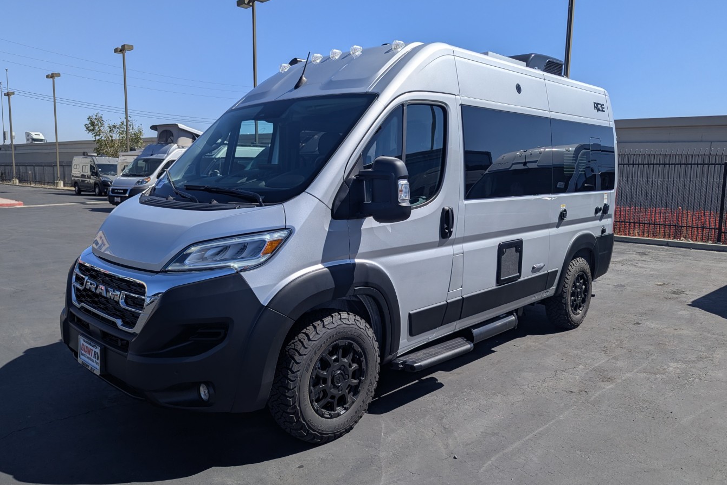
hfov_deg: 69.4
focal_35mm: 26
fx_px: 525
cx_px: 352
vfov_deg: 49.5
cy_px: 234
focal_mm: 6.81
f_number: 1.85
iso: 45
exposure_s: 1/3650
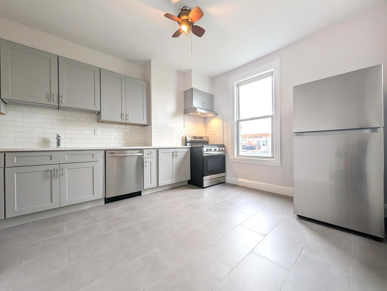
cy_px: 146
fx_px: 134
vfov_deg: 94.6
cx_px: 194
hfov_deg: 110.5
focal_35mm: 12
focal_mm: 2.02
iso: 52
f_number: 1.7
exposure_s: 1/191
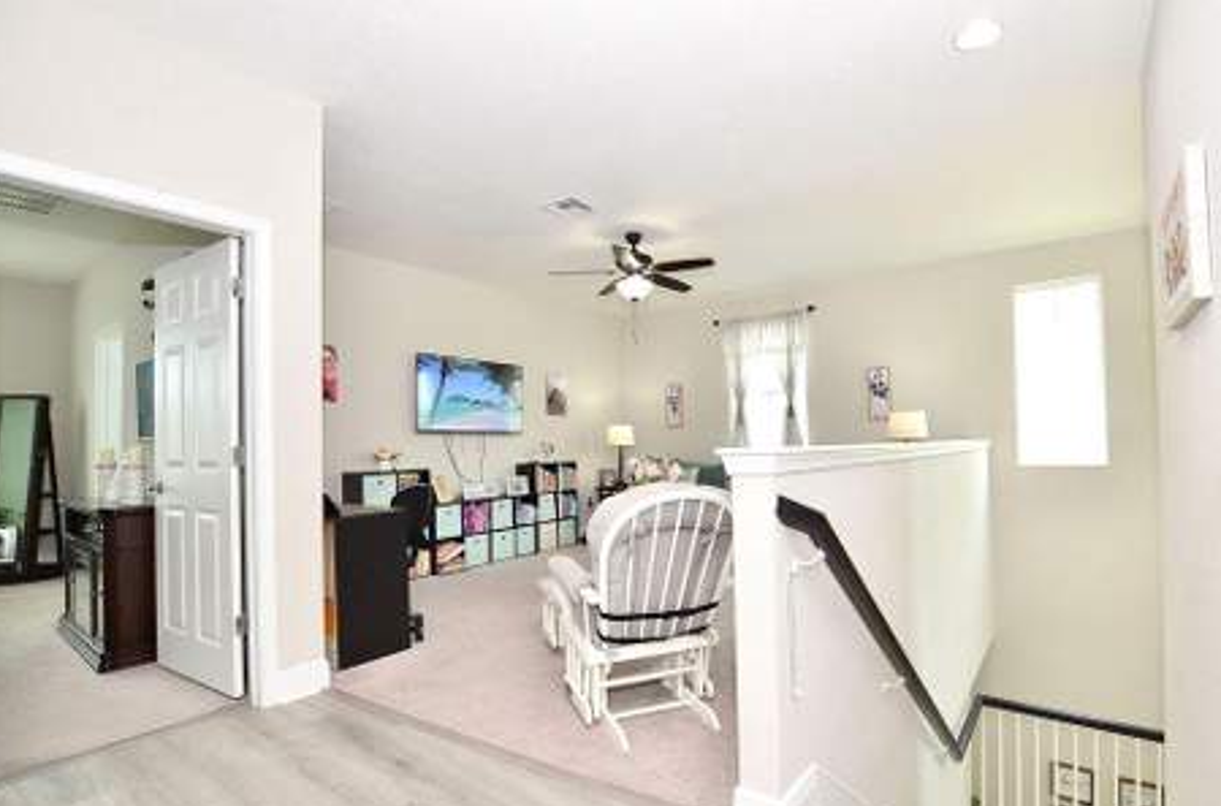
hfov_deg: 96.9
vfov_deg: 73.3
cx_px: 635
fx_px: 541
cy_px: 427
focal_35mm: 16
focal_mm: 10
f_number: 4
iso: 220
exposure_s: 1/60
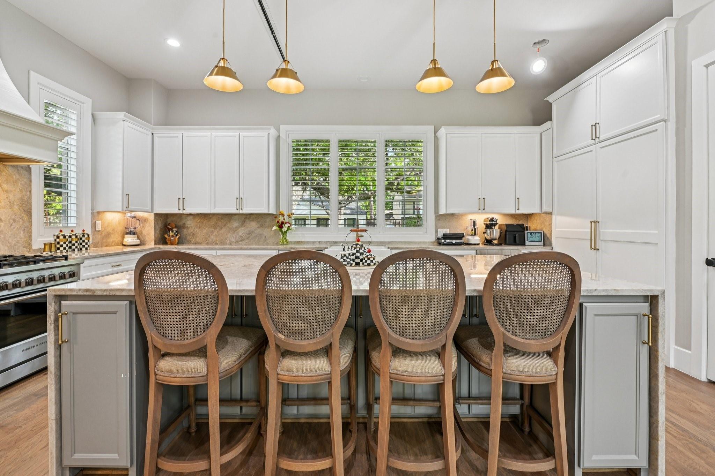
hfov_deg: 96.7
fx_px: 318
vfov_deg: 73.7
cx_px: 358
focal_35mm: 16
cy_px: 238
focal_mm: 16
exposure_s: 1/40
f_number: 8
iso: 400
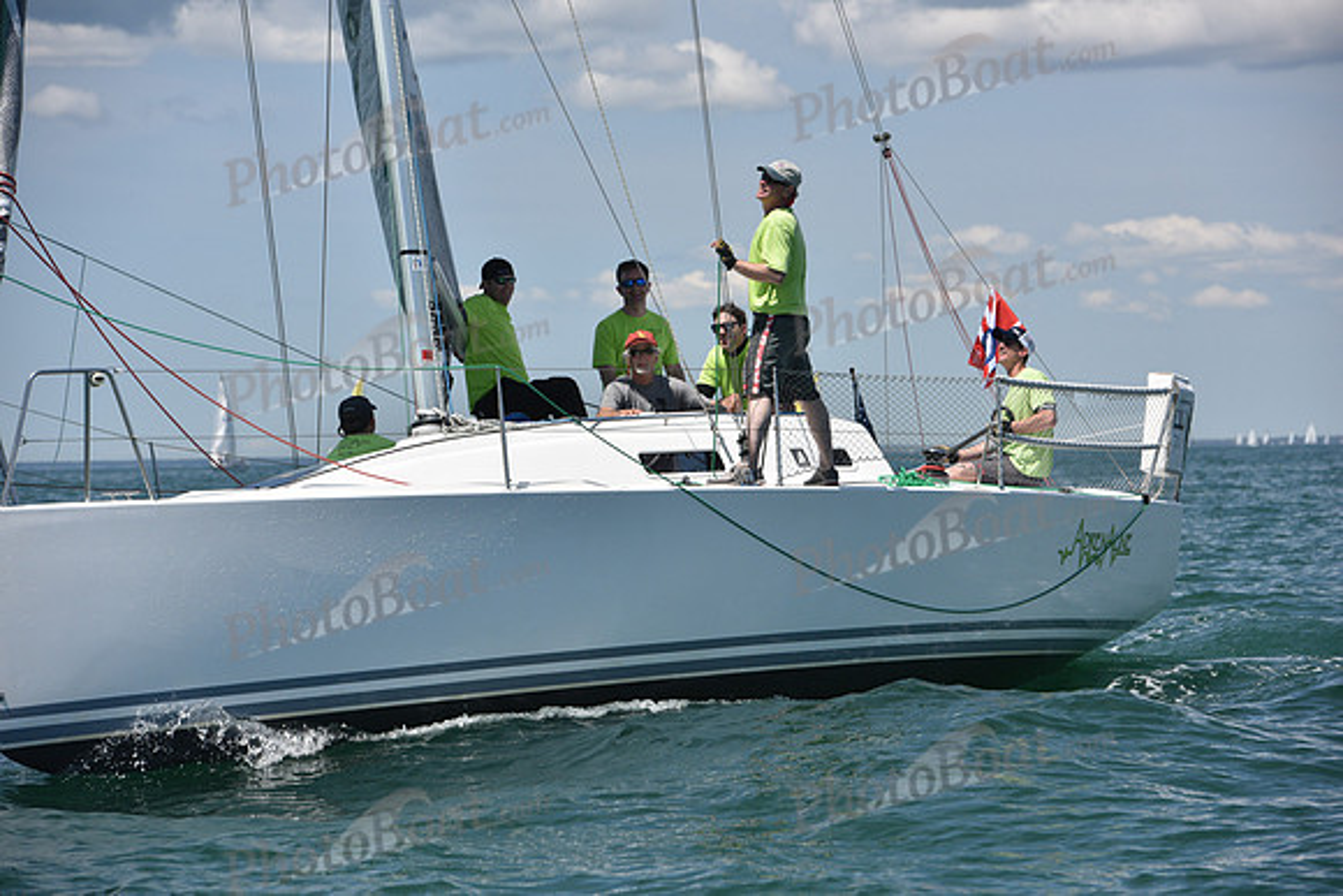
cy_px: 448
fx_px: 5970
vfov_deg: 8.6
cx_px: 672
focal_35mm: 160
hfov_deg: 12.8
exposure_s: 1/800
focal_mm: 160
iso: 400
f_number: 7.1
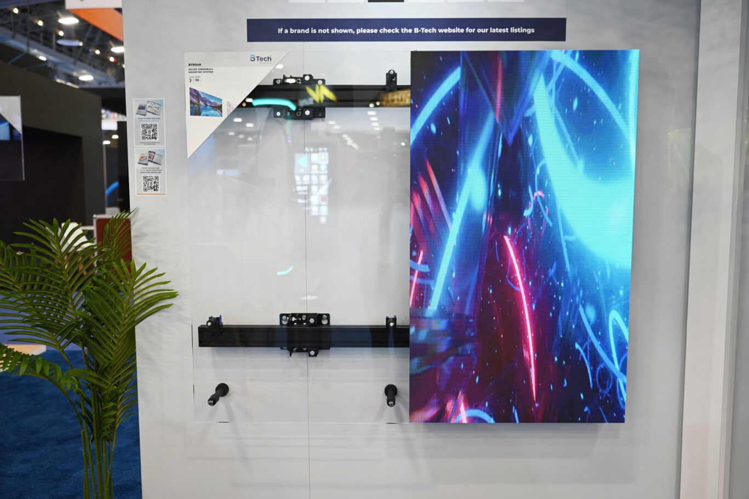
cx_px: 374
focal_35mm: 30
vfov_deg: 44.2
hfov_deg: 62.8
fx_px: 613
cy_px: 250
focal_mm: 29.5
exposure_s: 1/125
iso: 640
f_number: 2.8
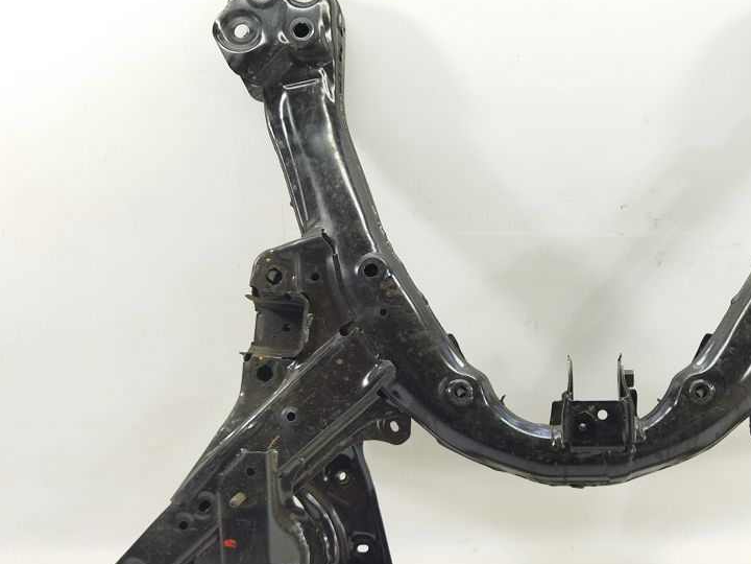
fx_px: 976
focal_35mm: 45
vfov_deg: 31.9
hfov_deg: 40.7
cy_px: 373
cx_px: 574
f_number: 1.79
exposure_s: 1/100
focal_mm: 4.71
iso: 169
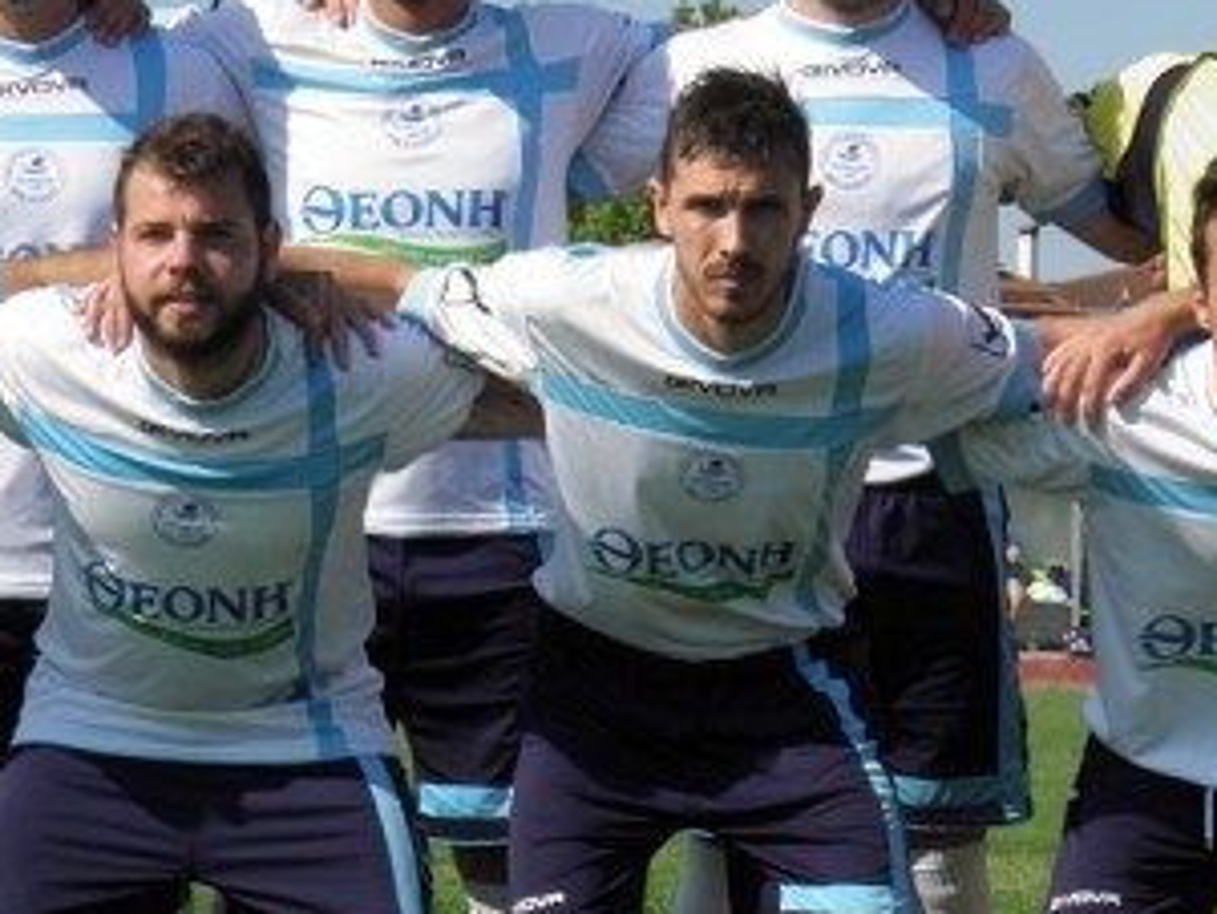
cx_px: 655
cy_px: 406
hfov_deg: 12.3
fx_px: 5627
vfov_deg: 9.3
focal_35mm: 160
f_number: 5.5
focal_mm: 13.2
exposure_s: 1/400
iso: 50
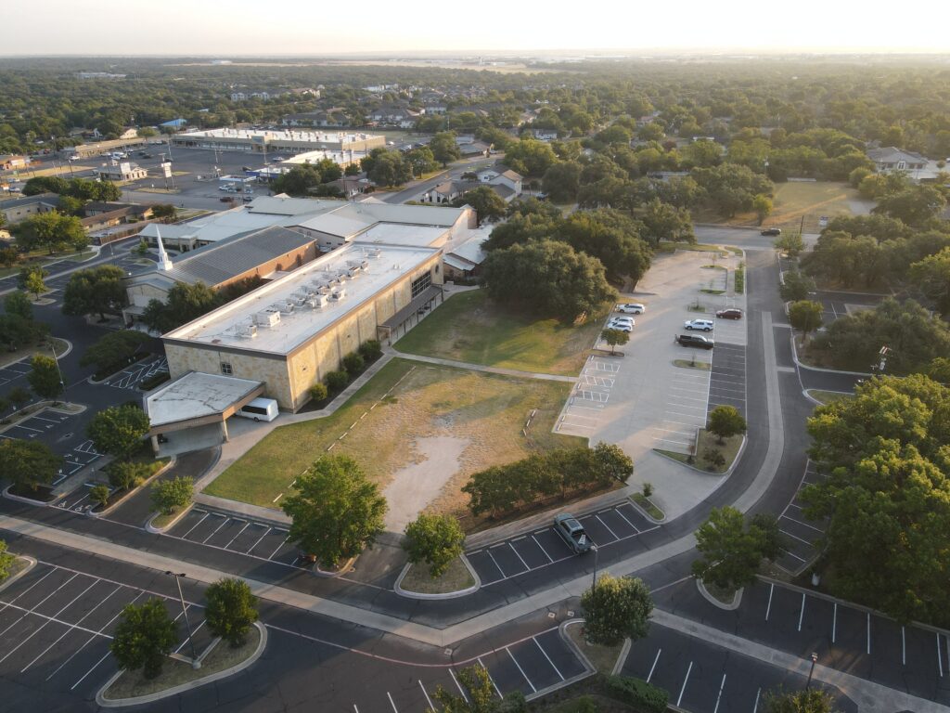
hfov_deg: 71.6
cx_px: 475
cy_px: 356
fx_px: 659
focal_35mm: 24
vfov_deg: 56.8
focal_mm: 4.5
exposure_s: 1/120
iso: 100
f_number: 2.8
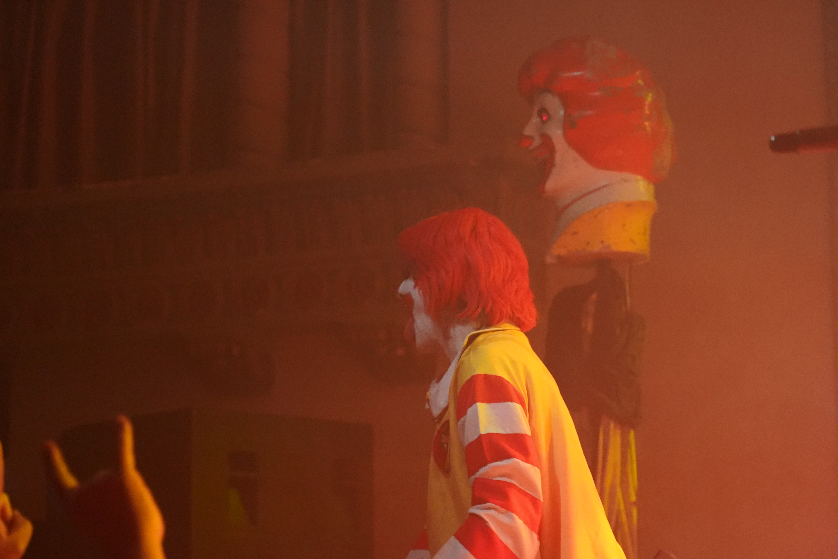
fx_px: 2723
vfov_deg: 11.7
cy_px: 311
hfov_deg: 17.5
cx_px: 385
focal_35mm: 117
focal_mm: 93
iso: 8000
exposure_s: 1/160
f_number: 4
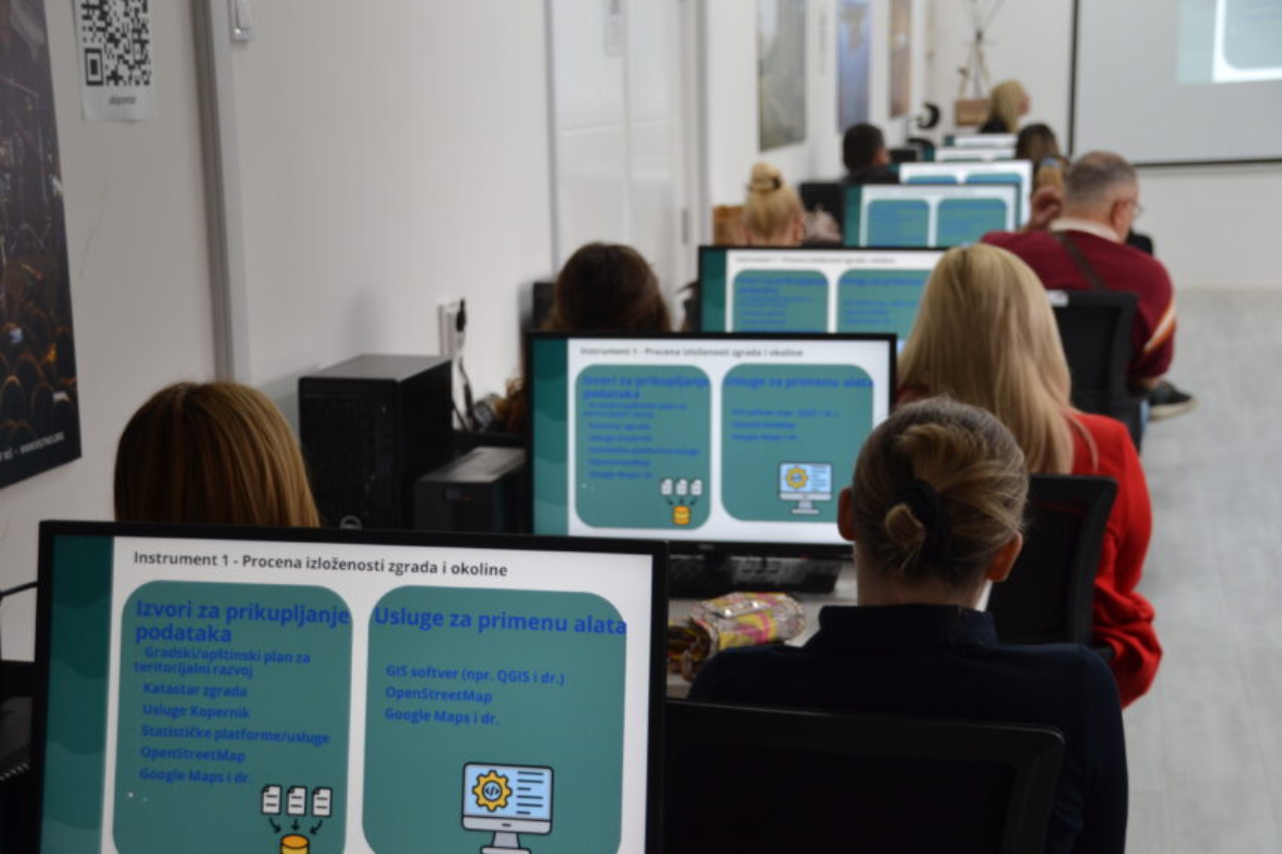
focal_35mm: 63
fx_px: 2243
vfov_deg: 21.6
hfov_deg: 31.9
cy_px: 427
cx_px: 641
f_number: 4.8
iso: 400
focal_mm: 42
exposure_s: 1/40
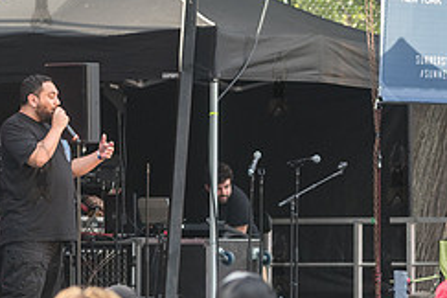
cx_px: 44
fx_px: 4643
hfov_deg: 5.5
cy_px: 172
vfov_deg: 3.7
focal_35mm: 374
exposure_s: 1/500
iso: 1000
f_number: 5
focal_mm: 155
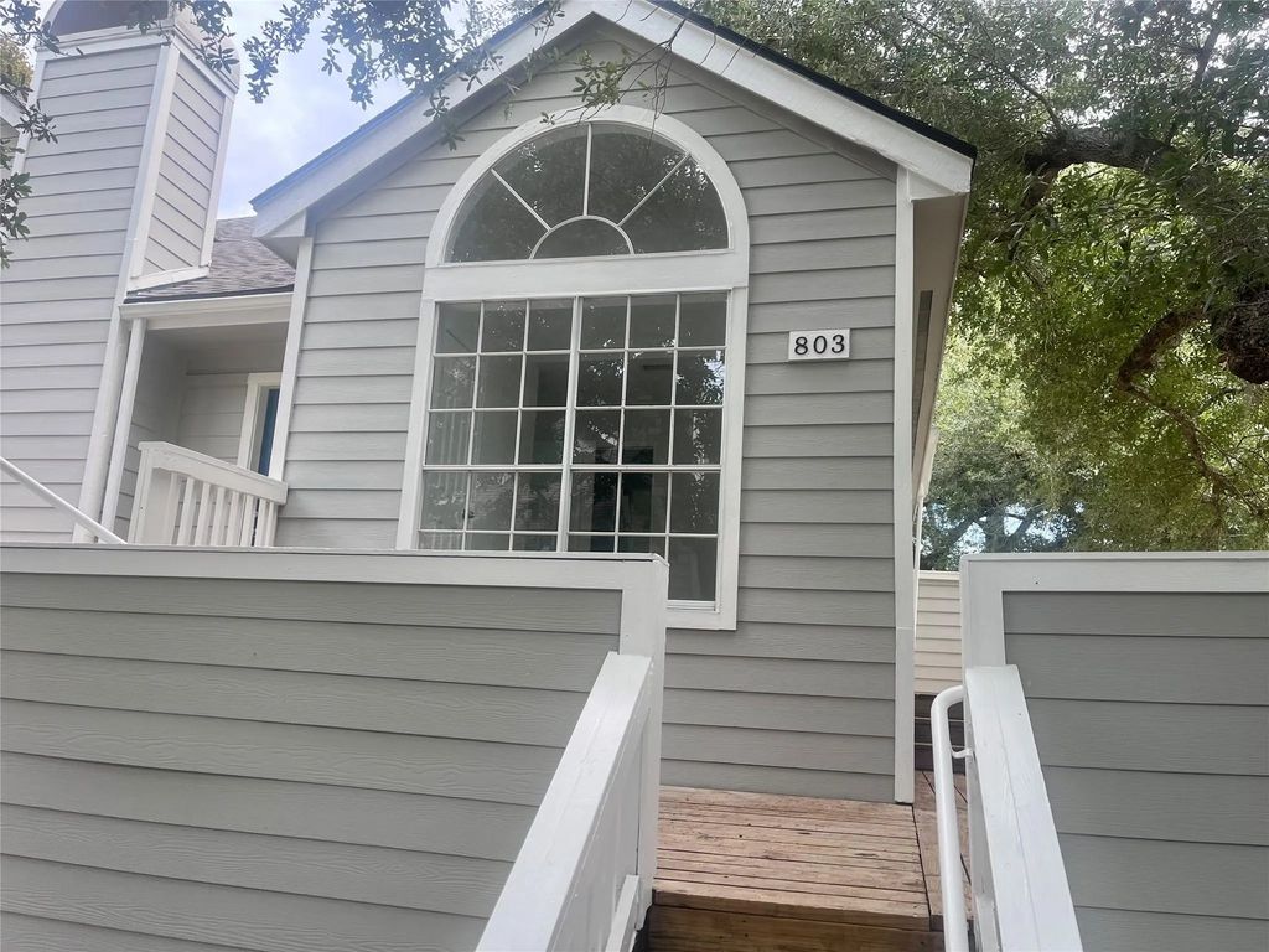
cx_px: 634
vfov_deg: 53.1
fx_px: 953
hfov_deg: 67.3
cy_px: 476
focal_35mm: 26
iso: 50
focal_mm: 5.1
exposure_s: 1/484
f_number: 1.6
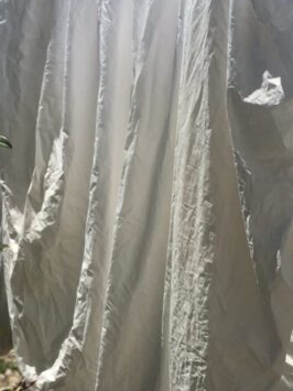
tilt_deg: -1.6
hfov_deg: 9.7
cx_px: 387
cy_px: -135
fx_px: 1694
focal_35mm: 150
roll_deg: -2.9
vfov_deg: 12.7
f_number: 2.4
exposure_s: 1/1799
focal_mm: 6
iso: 16
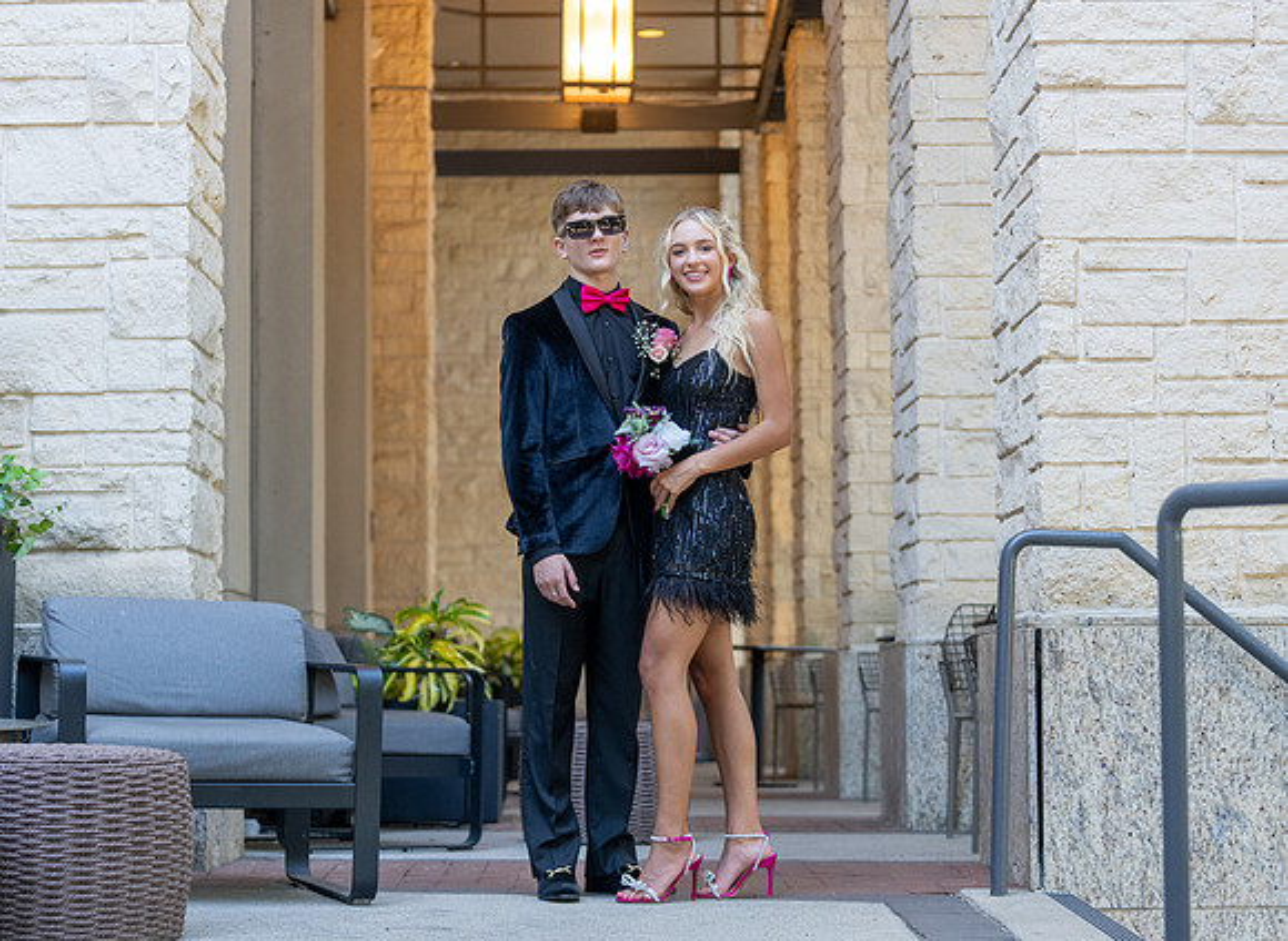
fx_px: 2862
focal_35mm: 78
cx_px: 660
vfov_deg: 18.7
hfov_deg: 25.4
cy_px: 470
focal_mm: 70
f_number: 2.8
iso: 1000
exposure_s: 1/320
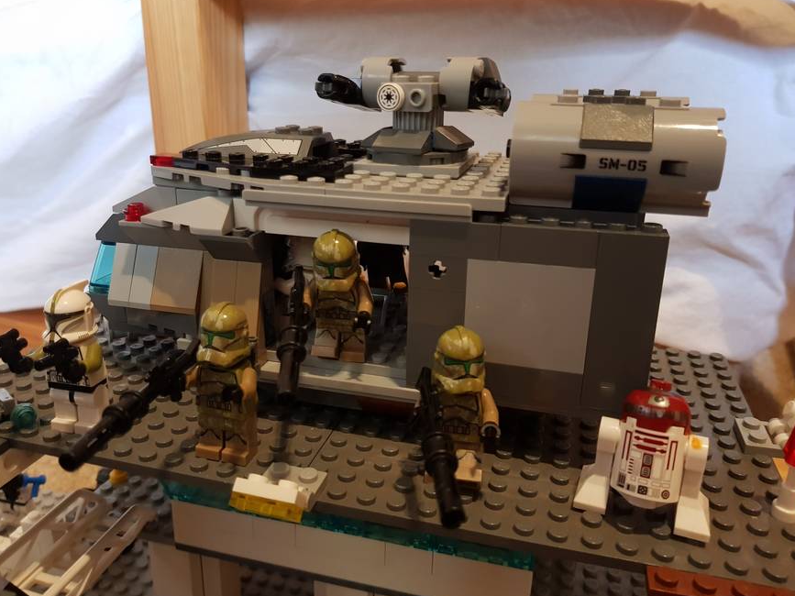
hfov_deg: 65.3
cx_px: 408
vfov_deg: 51.3
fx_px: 620
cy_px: 303
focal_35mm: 27
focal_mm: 4.2
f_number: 1.7
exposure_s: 1/10
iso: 250
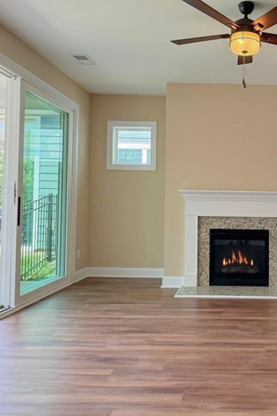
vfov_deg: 84.0
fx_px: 231
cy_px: 210
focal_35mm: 20
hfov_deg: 59.4
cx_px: 200
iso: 160
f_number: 2.2
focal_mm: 2.22
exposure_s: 1/120
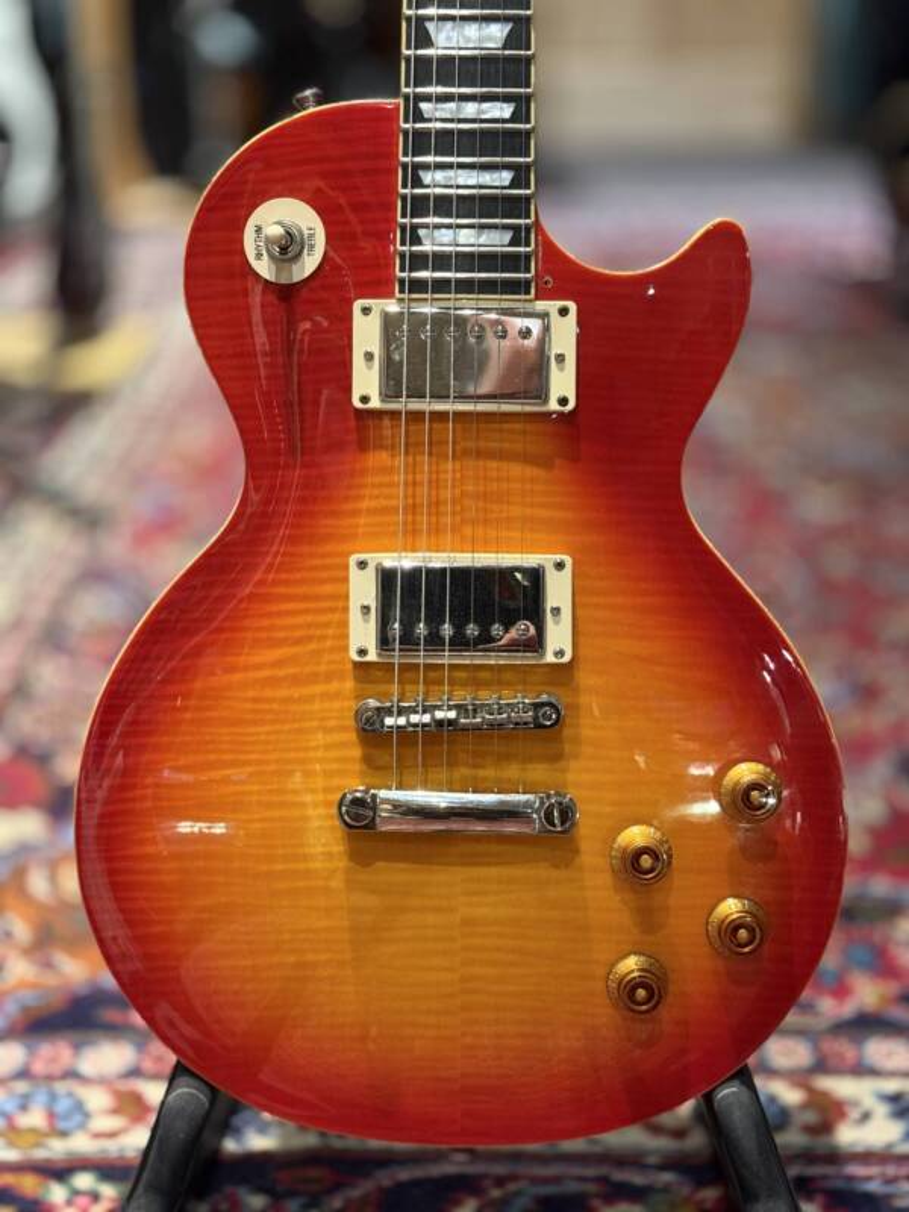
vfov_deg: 39.7
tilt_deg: -21.1
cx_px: 454
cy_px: 606
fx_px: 1681
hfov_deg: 30.3
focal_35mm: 48
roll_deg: +0.4
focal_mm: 6.76
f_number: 1.78
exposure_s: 1/40
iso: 320
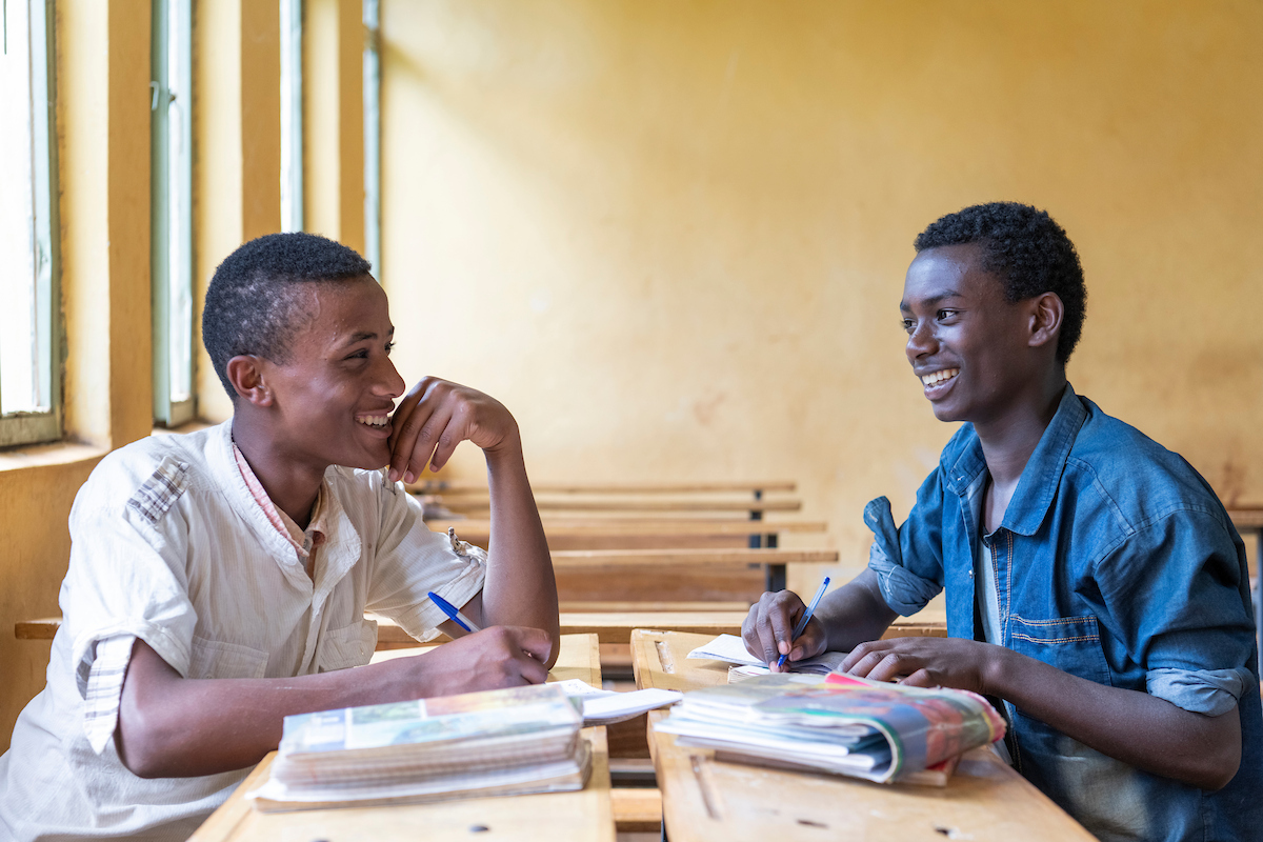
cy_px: 421
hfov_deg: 33.4
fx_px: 2105
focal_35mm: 60
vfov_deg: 22.6
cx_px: 632
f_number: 4
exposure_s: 1/160
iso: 800
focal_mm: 60
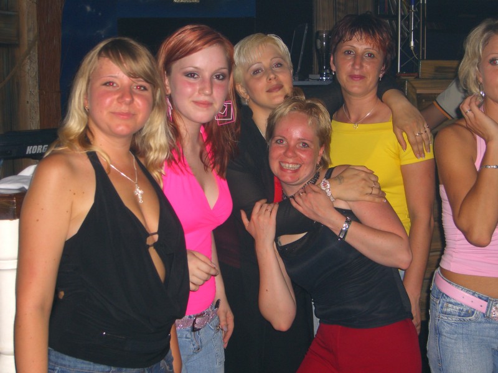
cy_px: 186
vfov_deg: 25.7
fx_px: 820
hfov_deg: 33.8
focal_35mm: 57
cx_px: 249
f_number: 3.6
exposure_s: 1/60
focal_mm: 11.8
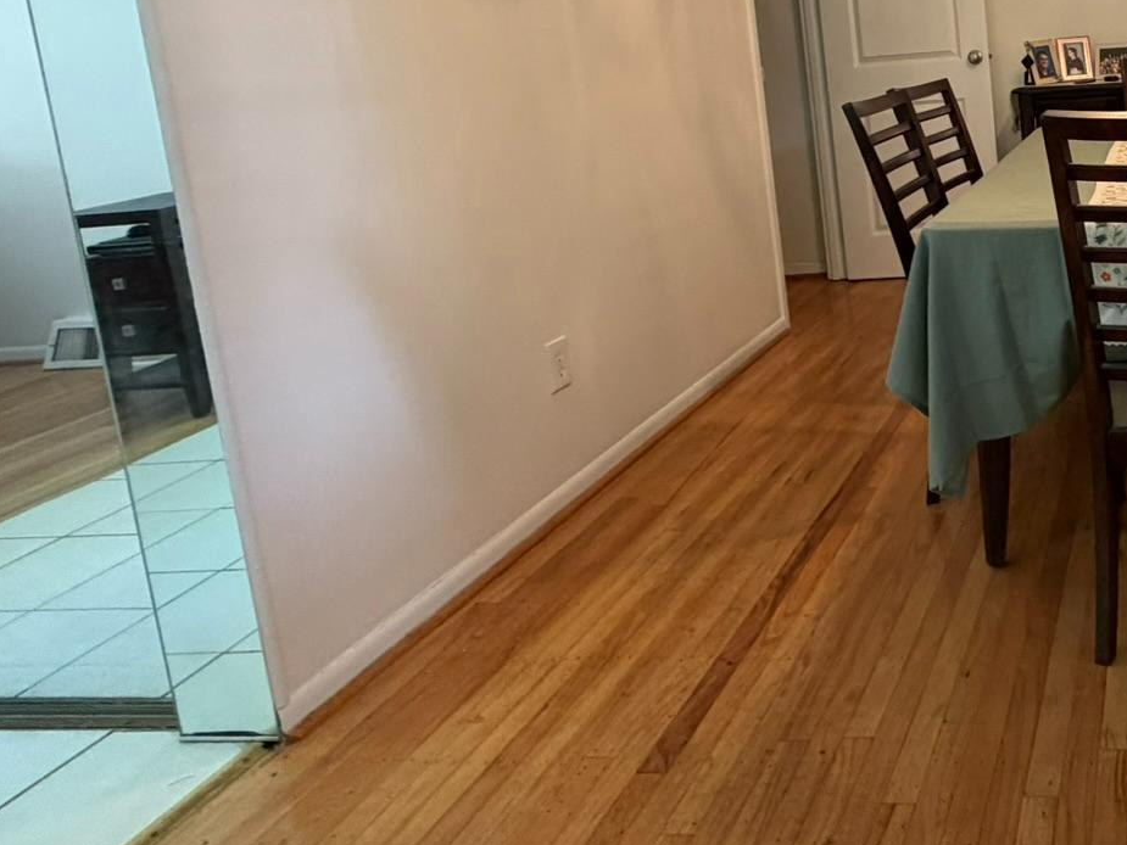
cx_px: 1067
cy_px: 150
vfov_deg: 43.0
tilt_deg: -6.8
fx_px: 1009
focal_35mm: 31
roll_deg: +4.8
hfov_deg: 50.0
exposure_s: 1/60
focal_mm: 2.22
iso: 250
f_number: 2.2
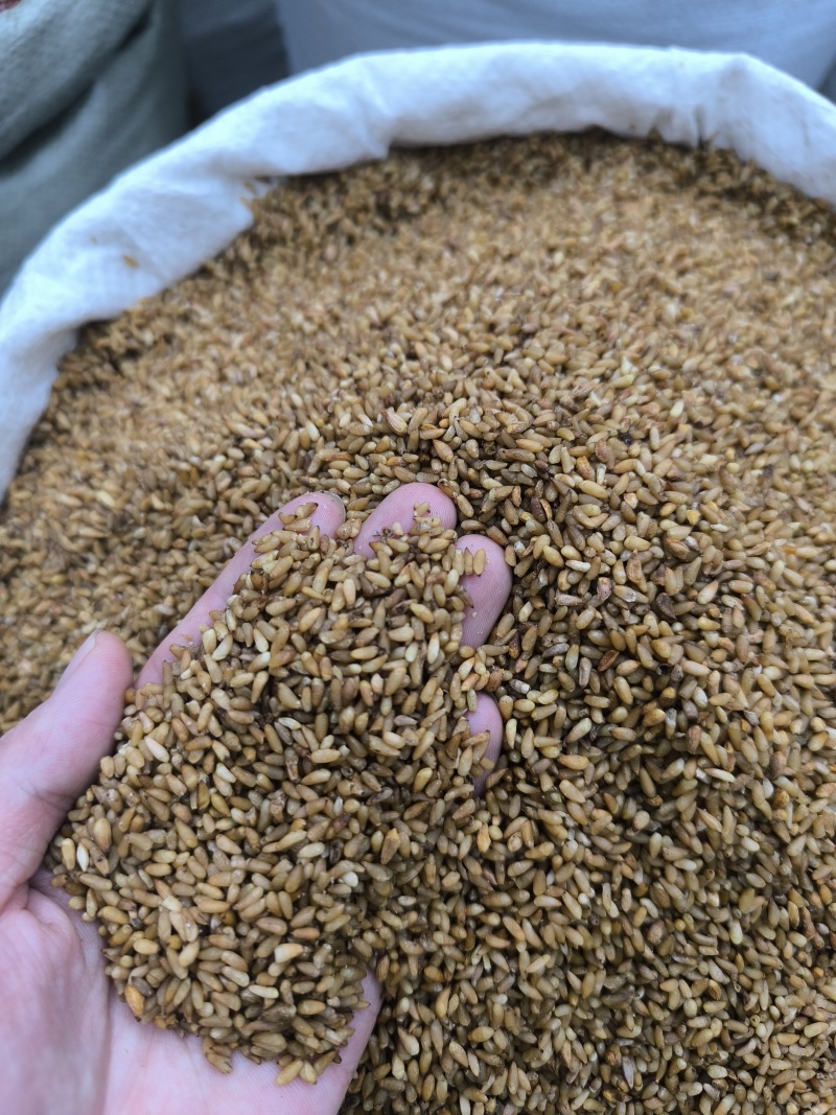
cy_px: 558
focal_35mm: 23
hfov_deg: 58.9
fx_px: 741
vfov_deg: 73.9
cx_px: 418
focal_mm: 6.14
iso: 640
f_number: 1.65
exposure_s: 1/50
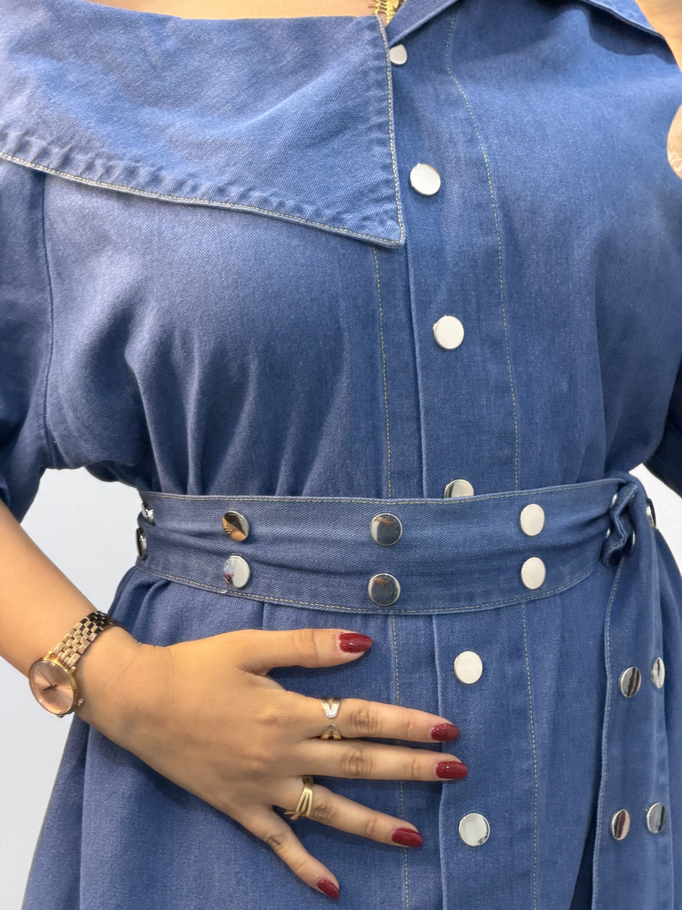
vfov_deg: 19.6
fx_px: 2627
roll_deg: -5.5
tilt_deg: -26.5
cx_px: 341
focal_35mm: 100
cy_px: 455
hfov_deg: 14.8
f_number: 2.8
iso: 250
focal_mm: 16.89
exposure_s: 1/51
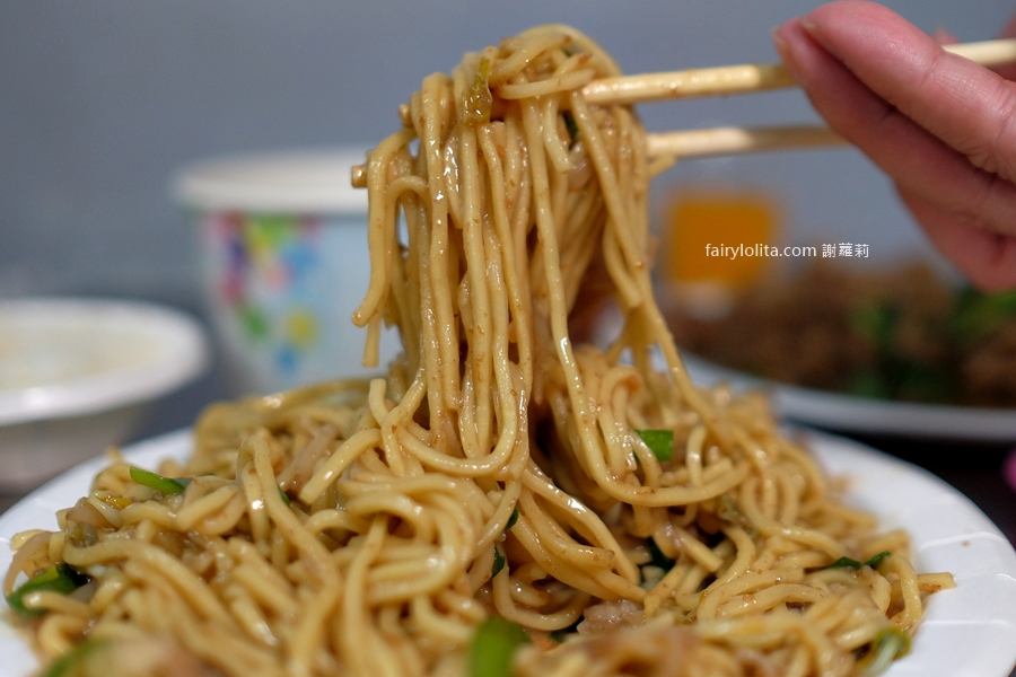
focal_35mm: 35
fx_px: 988
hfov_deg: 54.4
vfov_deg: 37.9
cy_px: 338
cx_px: 508
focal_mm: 23
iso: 1000
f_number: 1.6
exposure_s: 1/340
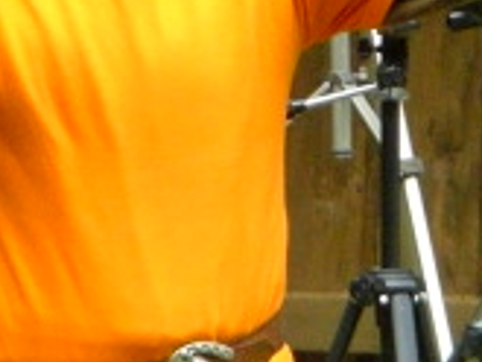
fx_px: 9308
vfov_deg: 2.2
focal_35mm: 668
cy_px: -111
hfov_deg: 3.0
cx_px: 359
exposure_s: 1/320
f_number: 4.5
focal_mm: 28.4
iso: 400
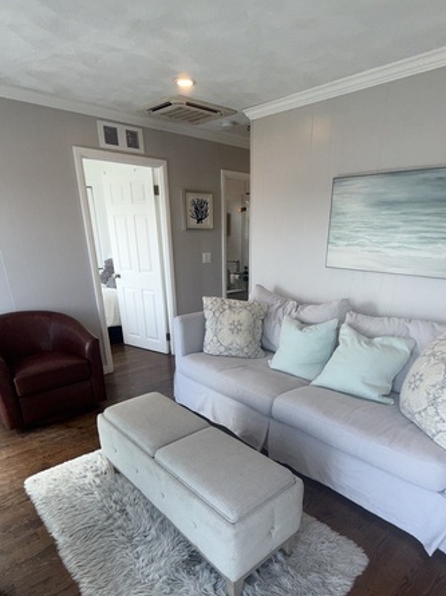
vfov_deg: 77.1
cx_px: 246
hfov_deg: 63.2
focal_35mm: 21
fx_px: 361
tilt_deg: -22.4
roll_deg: -1.1
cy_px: 385
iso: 40
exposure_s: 1/120
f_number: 2.2
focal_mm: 2.22
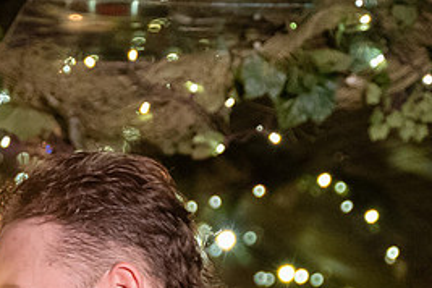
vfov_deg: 6.1
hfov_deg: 9.2
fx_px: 2652
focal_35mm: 221
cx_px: -63
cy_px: 476
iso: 4000
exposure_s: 1/100
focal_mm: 52
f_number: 2.8
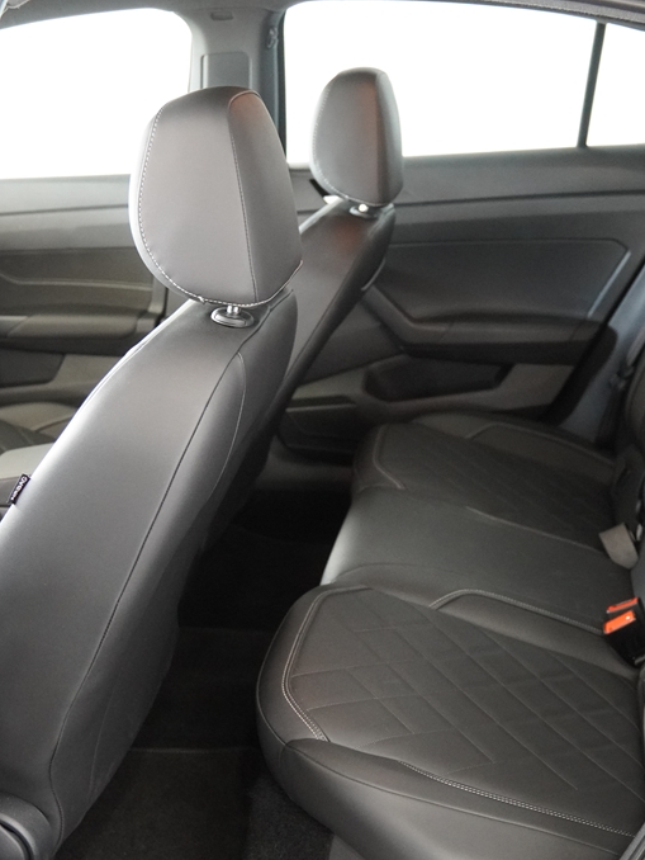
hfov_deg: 31.6
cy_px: 431
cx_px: 407
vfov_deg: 41.5
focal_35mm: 46
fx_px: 1135
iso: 3200
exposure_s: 1/160
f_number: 2.8
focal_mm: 21
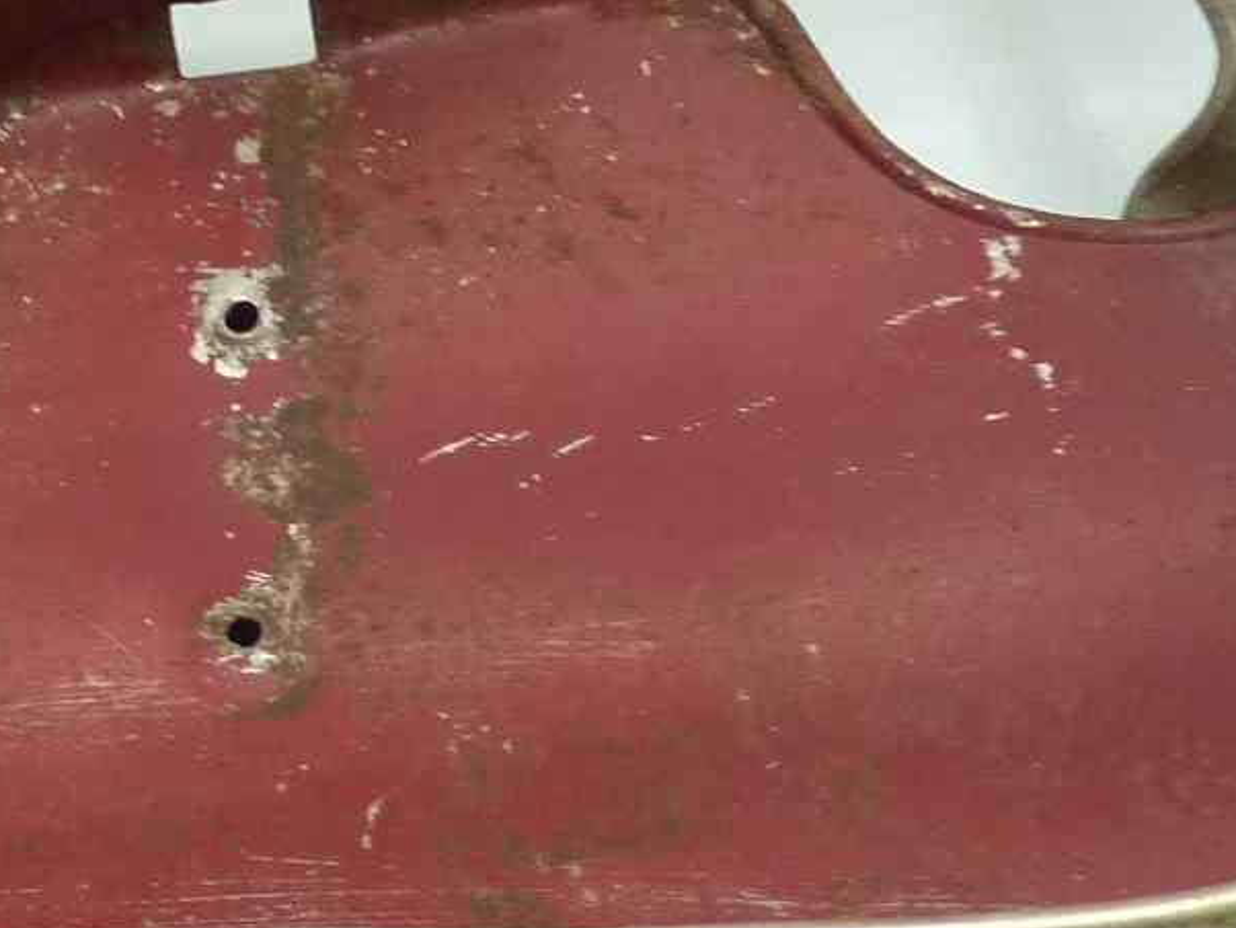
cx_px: -318
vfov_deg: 16.9
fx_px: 3036
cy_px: -35
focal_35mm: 85
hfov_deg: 21.1
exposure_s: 1/30
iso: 200
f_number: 3.3
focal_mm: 4.1
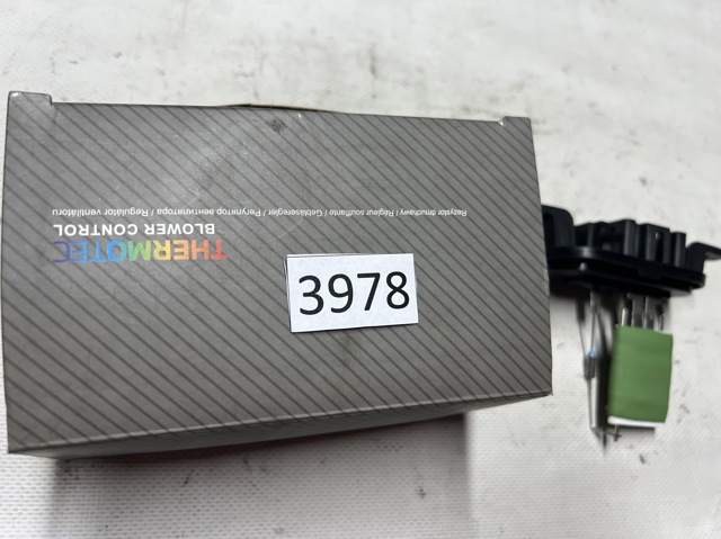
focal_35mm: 26
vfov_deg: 53.0
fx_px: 541
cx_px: 360
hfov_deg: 67.3
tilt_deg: -65.6
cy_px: 270
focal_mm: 5.7
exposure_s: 1/100
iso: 100
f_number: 1.5
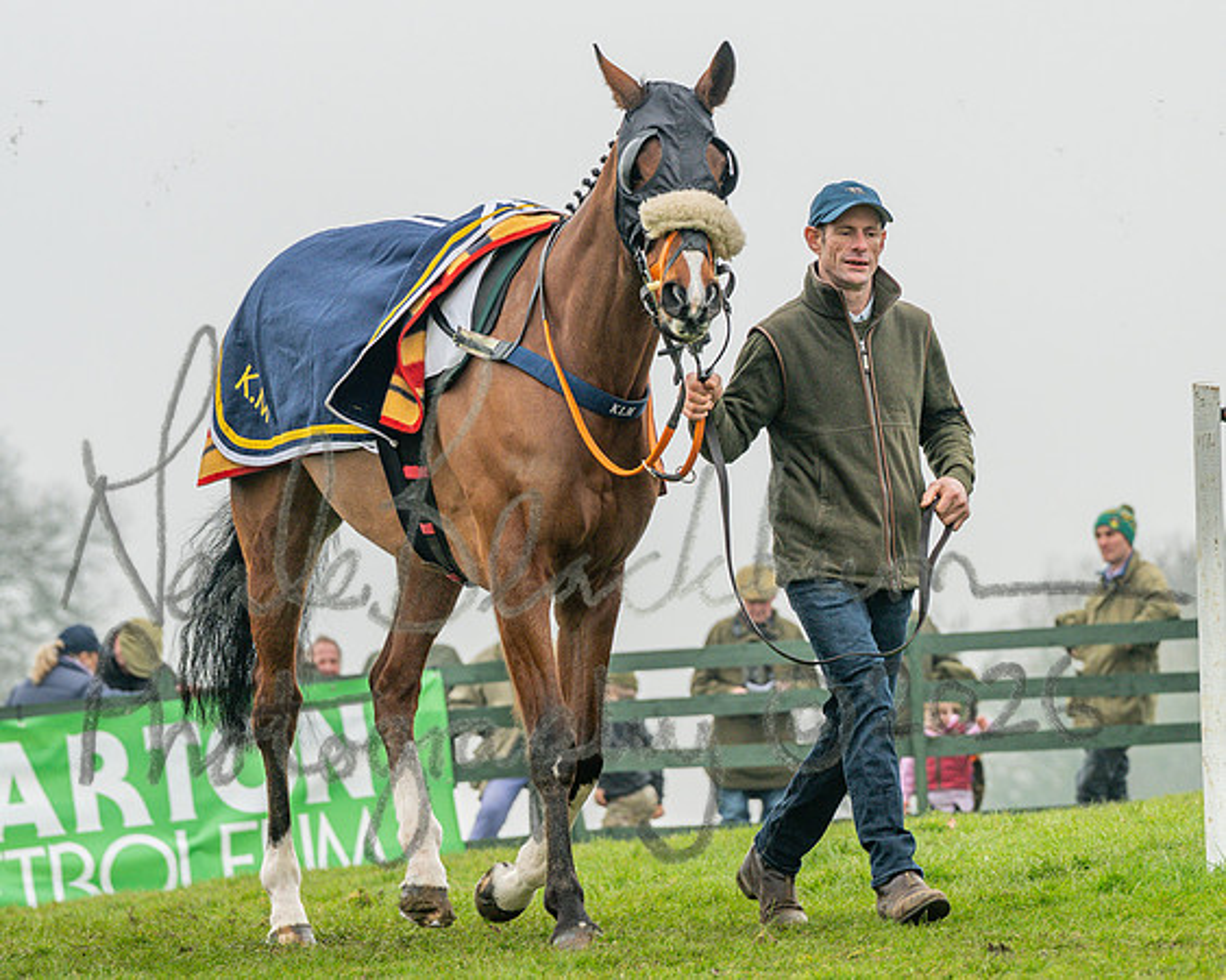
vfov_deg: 5.6
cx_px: 608
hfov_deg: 7.0
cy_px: 198
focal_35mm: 275
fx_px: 9969
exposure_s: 1/320
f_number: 5
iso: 400
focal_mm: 150
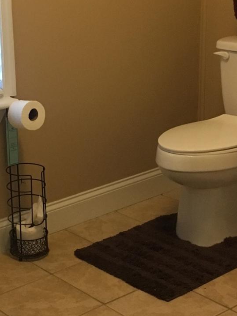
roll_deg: +2.2
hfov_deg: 18.0
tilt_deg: -13.6
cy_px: 120
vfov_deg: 24.1
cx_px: 41
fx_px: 739
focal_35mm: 81
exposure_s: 1/30
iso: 200
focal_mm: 4.15
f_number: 2.2
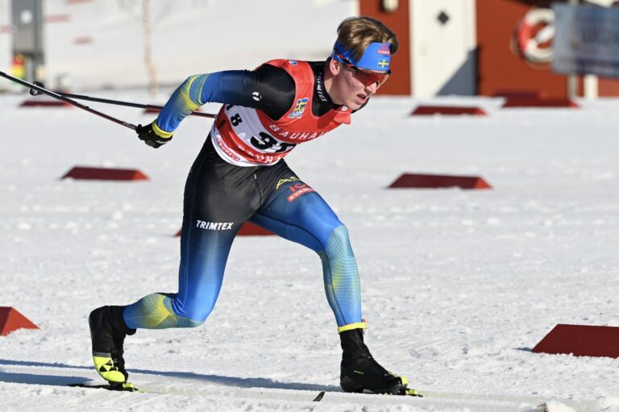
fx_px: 2663
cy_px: 206
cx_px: 310
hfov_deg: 13.3
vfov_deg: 8.8
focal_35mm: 155
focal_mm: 155
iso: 100
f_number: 4
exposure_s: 1/1250
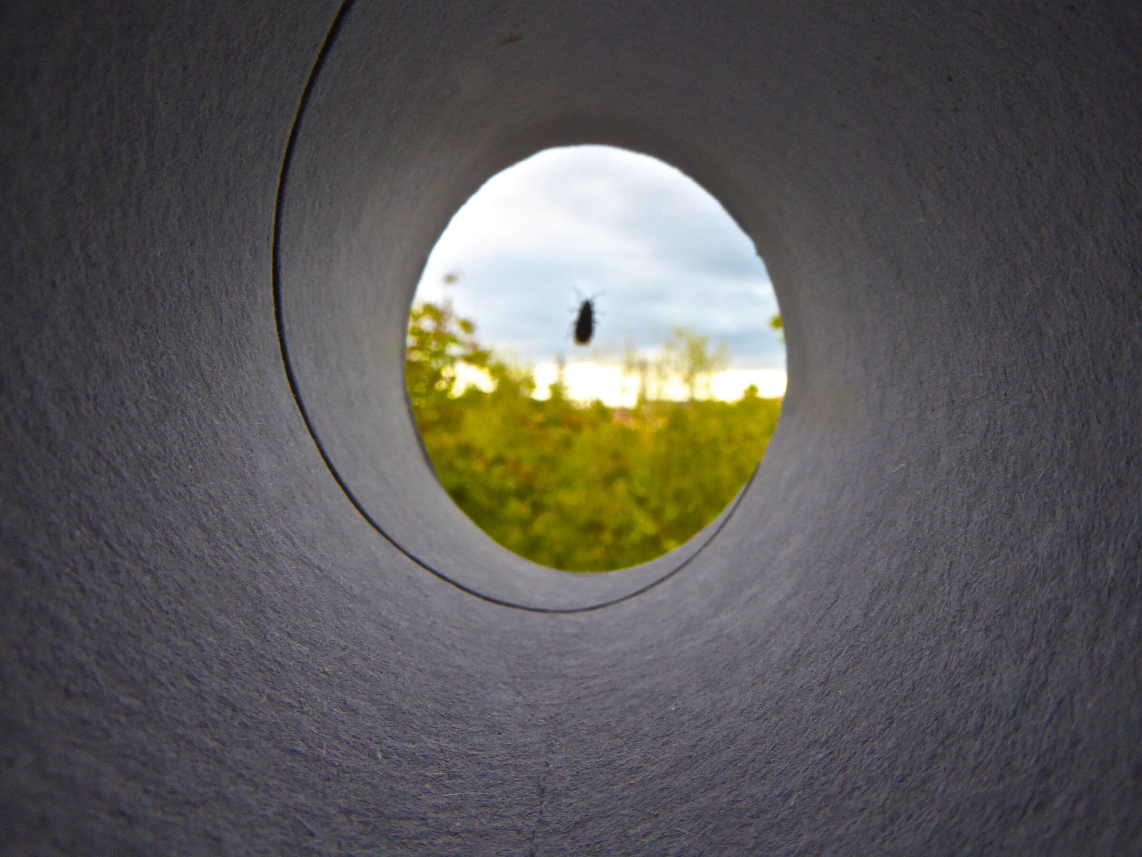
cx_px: 571
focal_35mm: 24
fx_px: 792
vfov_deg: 56.8
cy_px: 428
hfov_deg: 71.6
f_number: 5.6
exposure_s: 1/60
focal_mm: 4.3
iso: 200
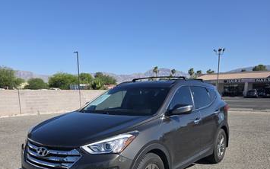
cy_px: 144
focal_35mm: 33
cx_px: 136
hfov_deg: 58.1
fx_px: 243
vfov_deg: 36.5
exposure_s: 1/5608
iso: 80
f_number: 1.7
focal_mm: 6.3
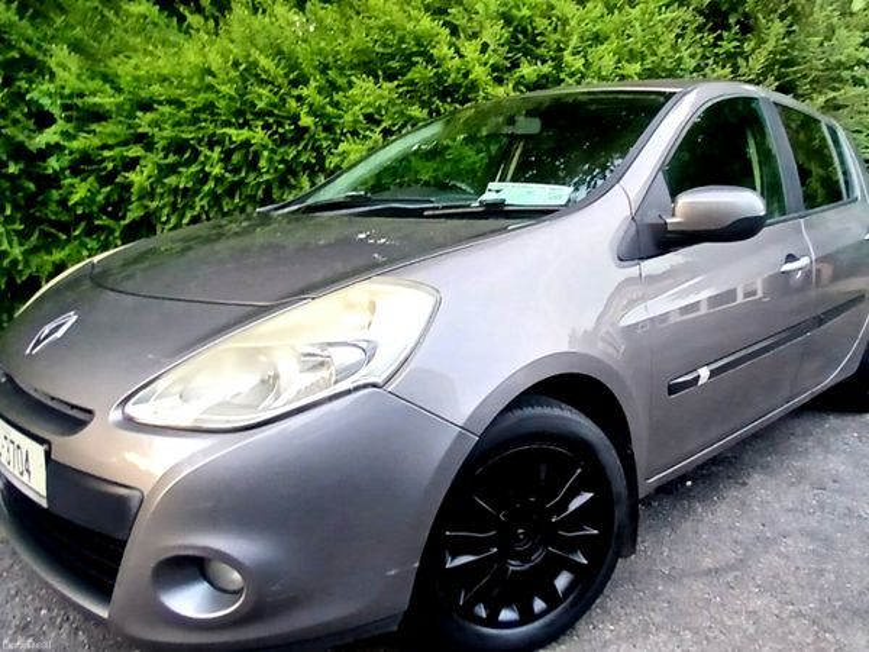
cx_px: 434
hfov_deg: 91.0
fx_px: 427
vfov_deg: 74.7
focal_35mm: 17
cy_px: 326
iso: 100
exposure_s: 1/33.3
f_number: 2.2
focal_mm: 1.4
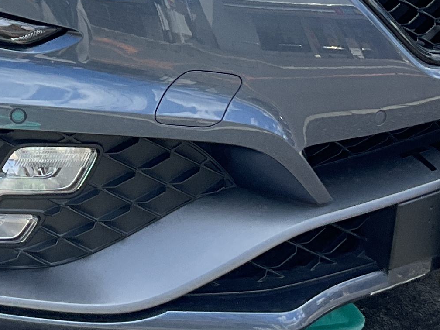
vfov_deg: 12.3
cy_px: -127
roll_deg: -0.4
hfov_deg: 16.5
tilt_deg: -10.3
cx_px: -47
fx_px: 1474
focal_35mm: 116
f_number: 1.8
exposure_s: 1/580
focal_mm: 3
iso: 16
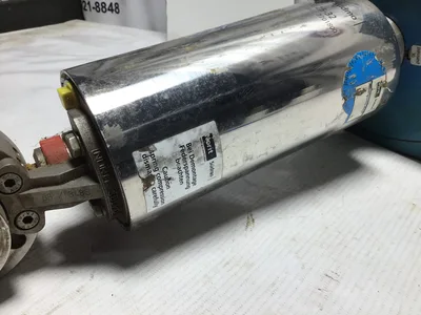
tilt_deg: -29.2
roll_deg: -0.4
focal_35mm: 31
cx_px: 210
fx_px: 377
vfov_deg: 45.4
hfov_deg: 58.4
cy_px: 158
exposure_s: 1/120
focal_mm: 3.3
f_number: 2.4
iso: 32
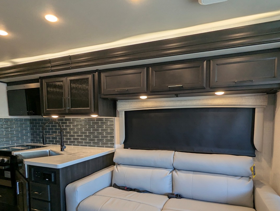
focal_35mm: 21
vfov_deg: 62.5
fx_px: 170
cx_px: 149
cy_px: 134
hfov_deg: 78.8
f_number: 2.2
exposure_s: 1/147
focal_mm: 2.35
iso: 169
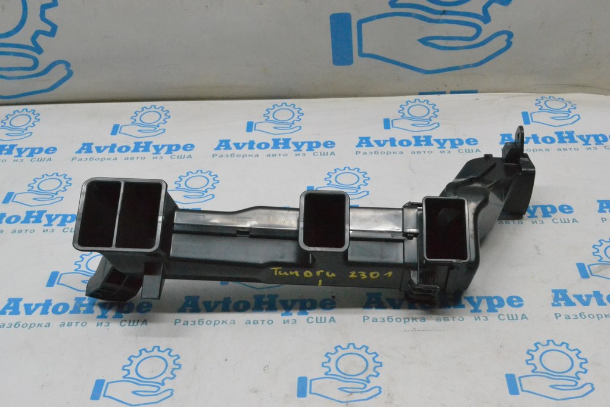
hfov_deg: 41.1
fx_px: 813
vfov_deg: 28.1
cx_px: 305
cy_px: 204
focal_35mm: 48
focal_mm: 32
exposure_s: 1/160
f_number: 13
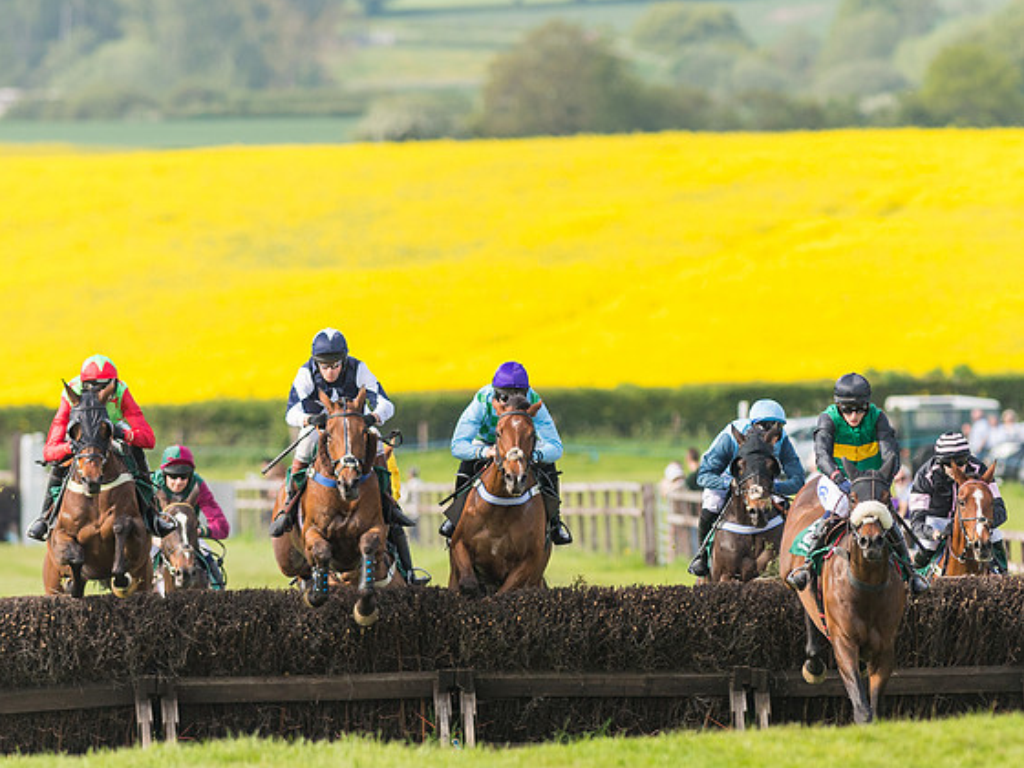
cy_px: 380
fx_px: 16477
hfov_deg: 3.6
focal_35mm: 557
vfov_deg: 2.7
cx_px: 656
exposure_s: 1/2500
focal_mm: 300
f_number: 5
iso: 400
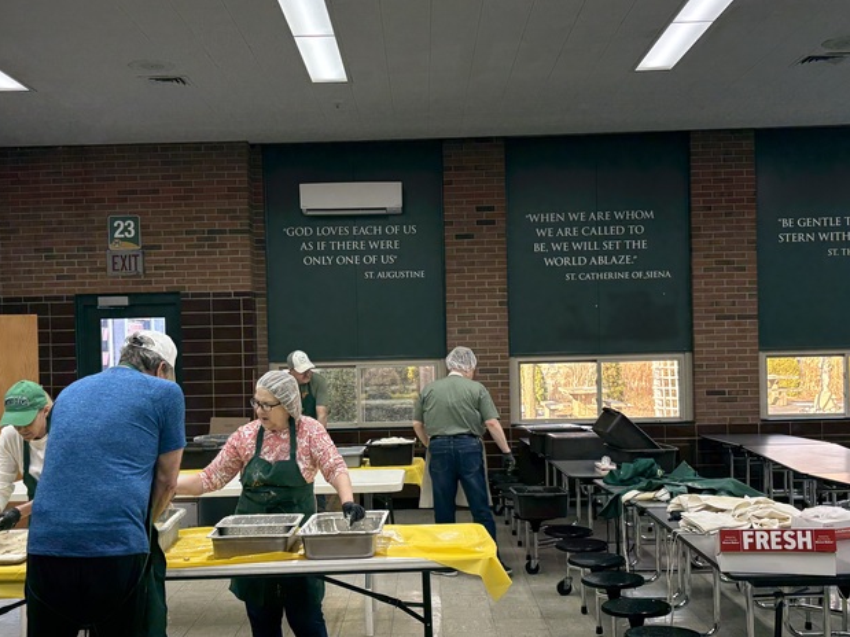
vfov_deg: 33.6
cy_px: 351
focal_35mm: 43
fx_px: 1056
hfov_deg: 43.8
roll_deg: +1.7
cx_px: 391
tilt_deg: -0.1
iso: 200
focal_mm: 5.96
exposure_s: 1/120
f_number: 1.6
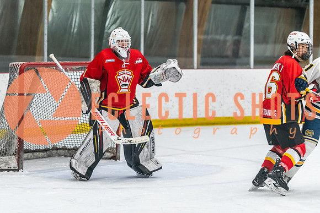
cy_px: 91
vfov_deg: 8.9
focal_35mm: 154
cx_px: 127
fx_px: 1368
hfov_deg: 13.3
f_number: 2.8
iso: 3200
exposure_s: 1/800
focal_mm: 122
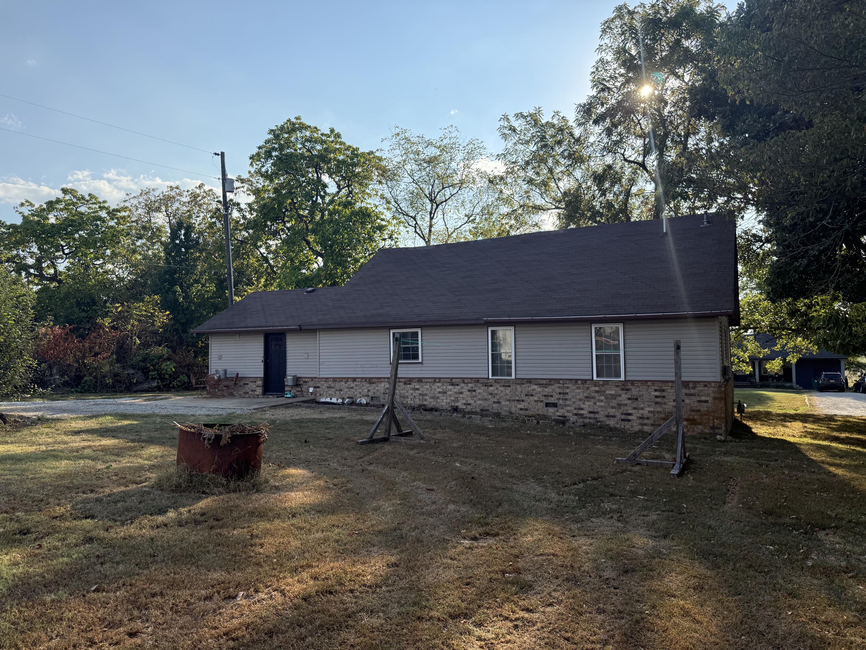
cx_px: 433
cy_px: 325
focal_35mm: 24
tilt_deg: +3.4
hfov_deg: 71.6
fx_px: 600
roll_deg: +1.0
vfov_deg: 56.8
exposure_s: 1/3584
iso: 100
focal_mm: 6.76
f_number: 1.78
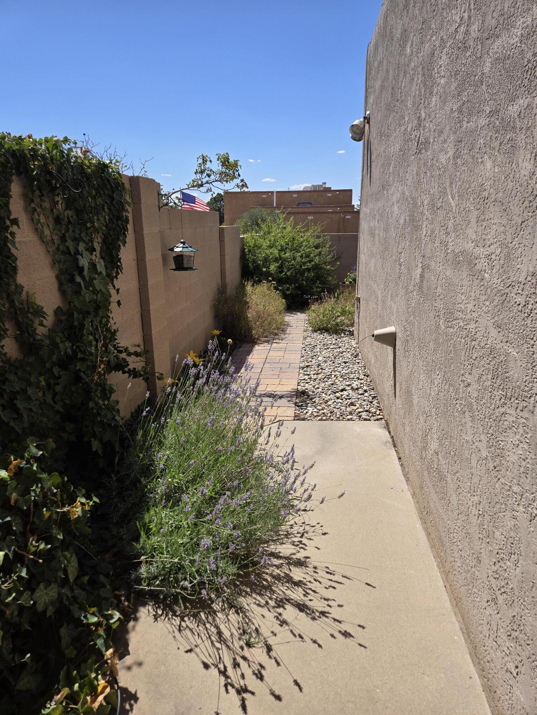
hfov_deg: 58.9
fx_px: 476
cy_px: 358
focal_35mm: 23
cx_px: 268
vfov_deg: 73.9
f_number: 1.8
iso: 25
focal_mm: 5.4
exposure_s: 1/1973
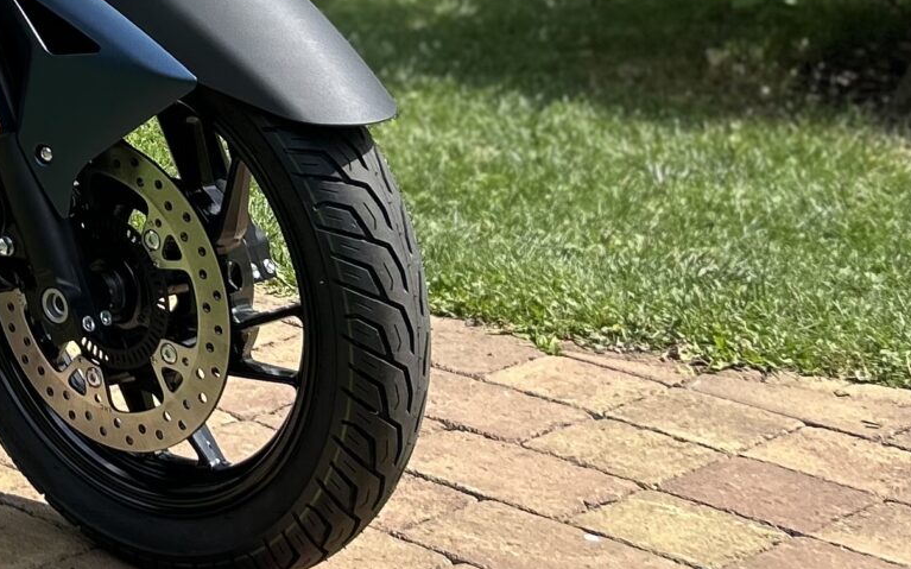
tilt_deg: -3.8
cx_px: -393
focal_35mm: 92
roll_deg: +1.0
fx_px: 2284
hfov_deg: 20.0
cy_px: -265
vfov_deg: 13.4
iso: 50
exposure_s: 1/1361
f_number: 1.5
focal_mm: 5.7
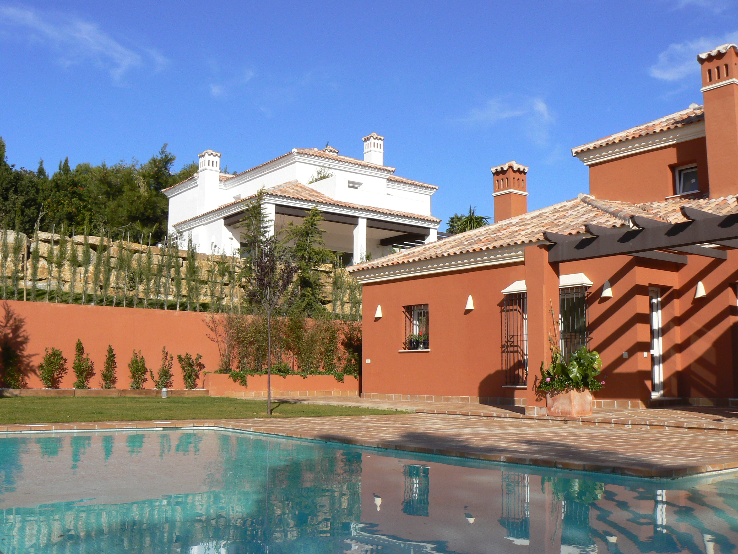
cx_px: 369
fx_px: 768
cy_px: 277
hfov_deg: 51.4
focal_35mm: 36
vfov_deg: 39.7
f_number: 8
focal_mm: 6
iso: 100
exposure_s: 1/500
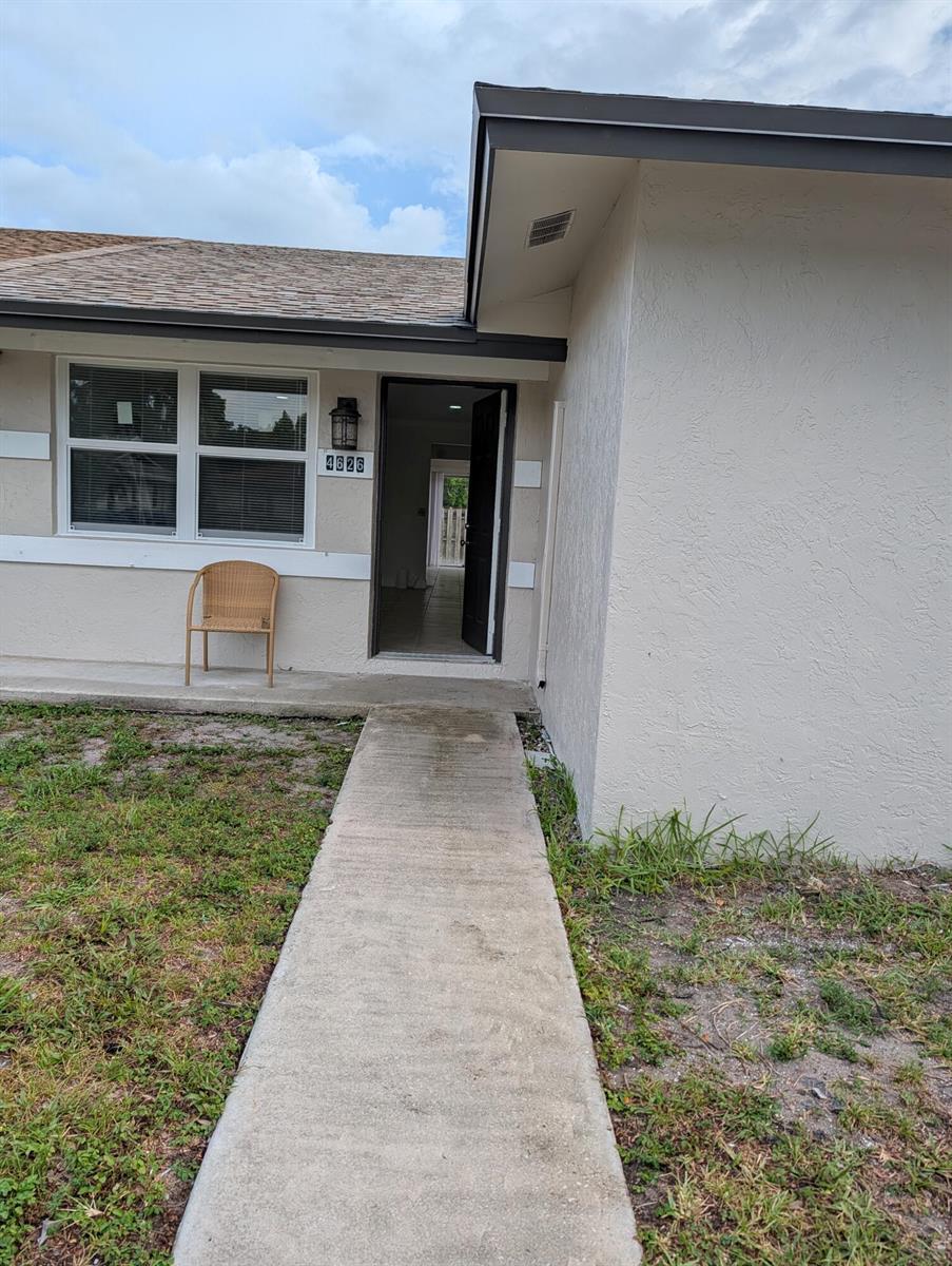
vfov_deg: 71.5
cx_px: 476
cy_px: 633
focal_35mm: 24
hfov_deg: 56.9
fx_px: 878
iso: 21
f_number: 1.68
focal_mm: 6.9
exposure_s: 1/917
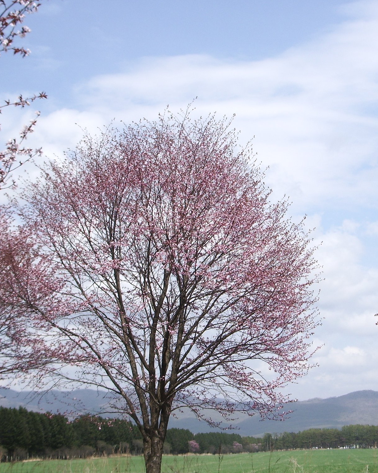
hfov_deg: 23.1
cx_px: 253
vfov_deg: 28.7
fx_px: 923
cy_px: 237
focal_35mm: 66
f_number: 5
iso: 50
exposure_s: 1/400
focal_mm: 8.2
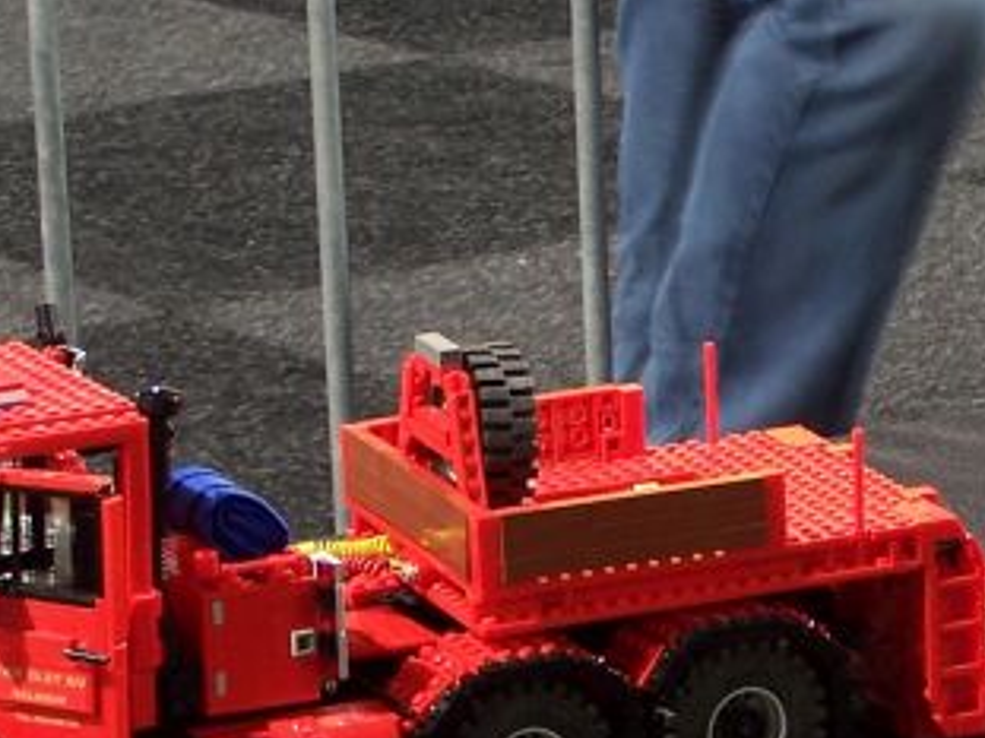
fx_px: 6002
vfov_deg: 7.0
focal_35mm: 211
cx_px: 1048
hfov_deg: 9.3
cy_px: 447
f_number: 3.2
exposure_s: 1/2
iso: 80
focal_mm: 10.7
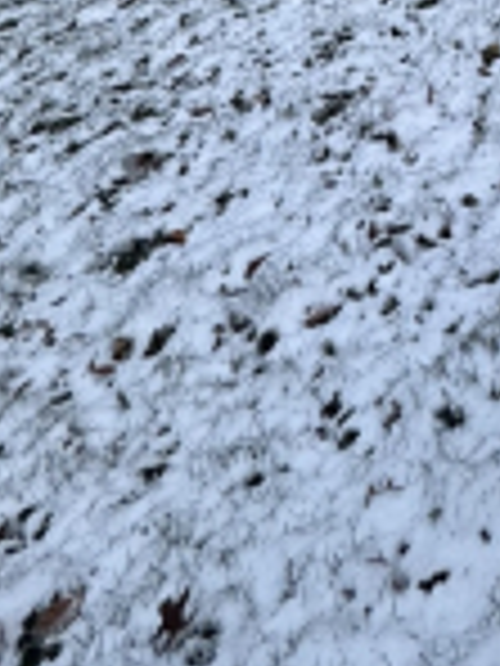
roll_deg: -0.1
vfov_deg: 19.7
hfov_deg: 21.9
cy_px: -614
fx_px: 1213
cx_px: 568
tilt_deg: -10.5
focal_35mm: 63
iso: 100
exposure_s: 1/99
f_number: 2.2
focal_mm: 2.22
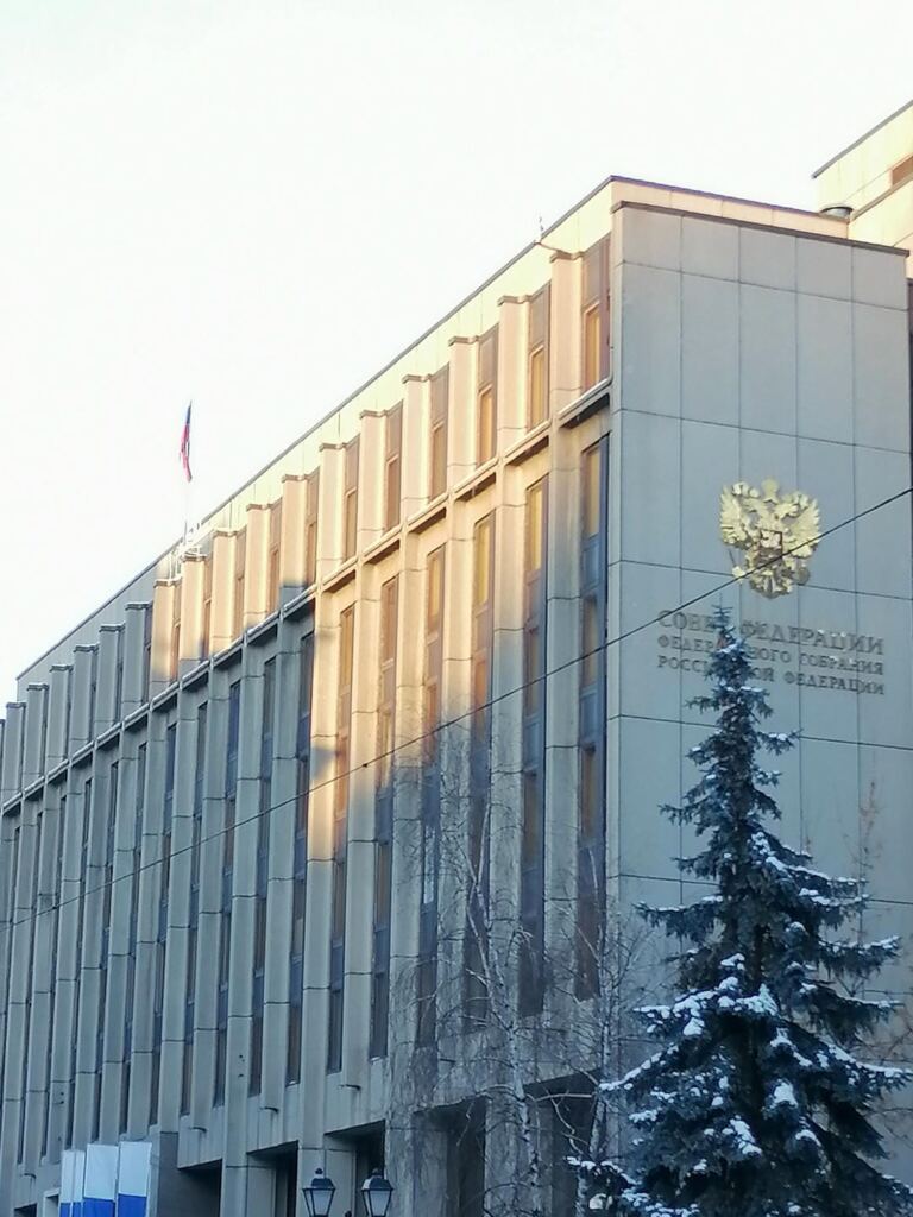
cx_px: 456
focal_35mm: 82
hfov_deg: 18.0
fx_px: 2884
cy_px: 608
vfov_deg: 23.8
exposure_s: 1/120
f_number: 1.8
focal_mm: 5.4
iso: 50
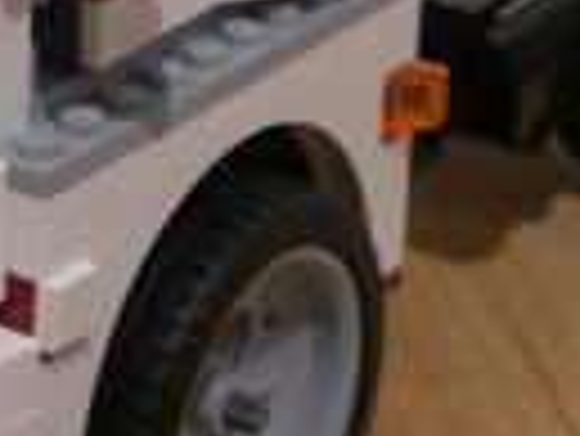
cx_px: -112
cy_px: -65
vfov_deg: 8.1
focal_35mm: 181
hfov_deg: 10.7
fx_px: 3036
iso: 103
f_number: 2.8
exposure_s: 1/4
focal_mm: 7.8
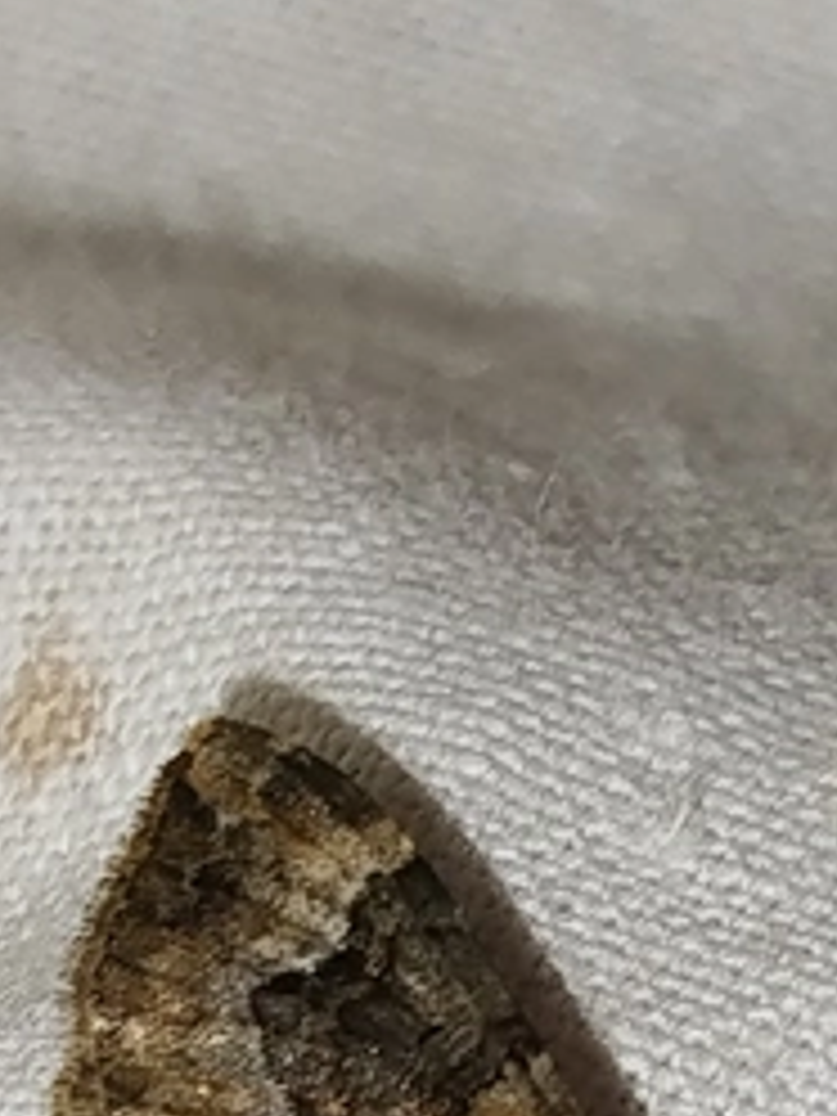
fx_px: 6319
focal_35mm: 196
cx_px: 450
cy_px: 1278
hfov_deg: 7.6
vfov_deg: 10.0
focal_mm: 5.31
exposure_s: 1/50
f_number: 1.7
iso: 64
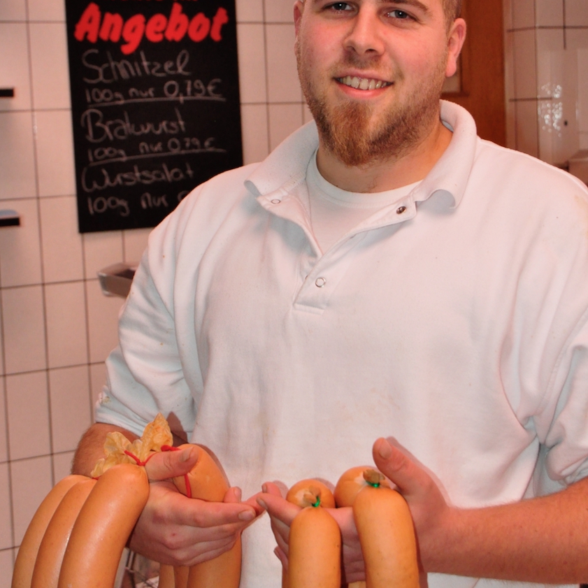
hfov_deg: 27.7
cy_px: 209
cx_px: 294
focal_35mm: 62
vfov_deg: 27.6
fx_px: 1192
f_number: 5
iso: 1600
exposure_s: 1/200
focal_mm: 32
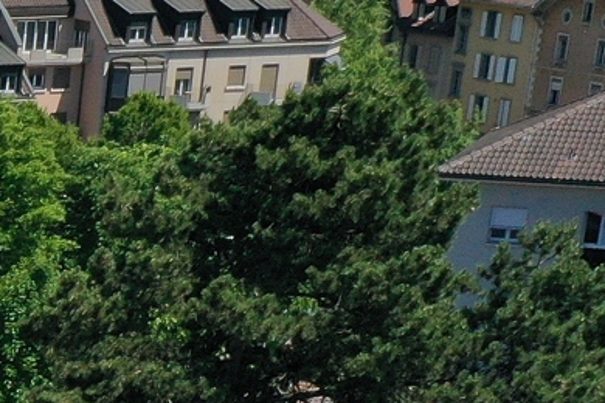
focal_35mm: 184
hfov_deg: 10.0
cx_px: -749
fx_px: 3092
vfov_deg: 6.7
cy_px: 1224
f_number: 6.3
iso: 100
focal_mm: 10.26
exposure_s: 1/640
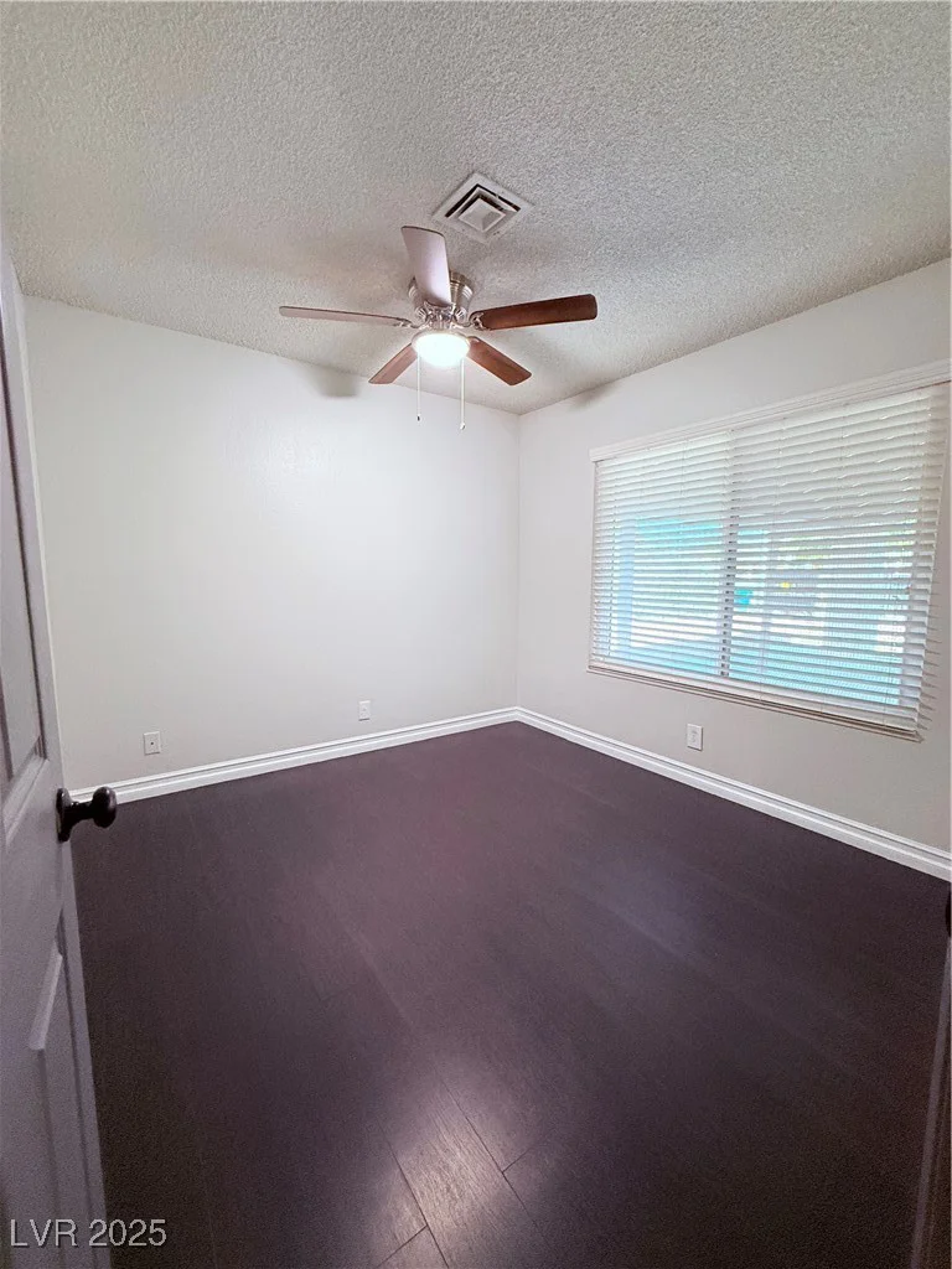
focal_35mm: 14
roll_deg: -0.3
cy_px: 634
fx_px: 513
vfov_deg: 102.1
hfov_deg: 85.7
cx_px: 476
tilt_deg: -6.1
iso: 500
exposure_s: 1/60
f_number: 2.2
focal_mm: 2.22
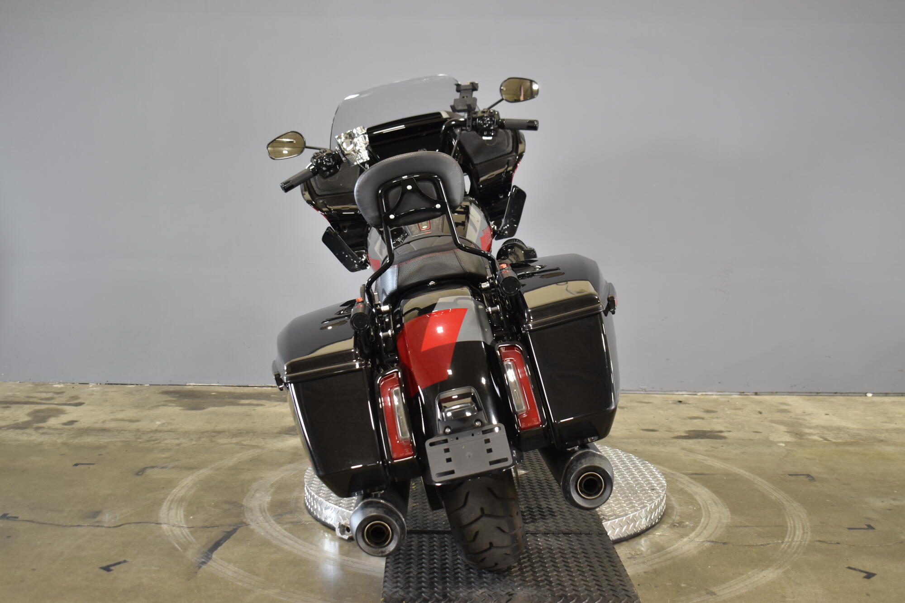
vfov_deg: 33.0
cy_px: 302
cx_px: 452
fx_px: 1018
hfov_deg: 47.9
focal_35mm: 40
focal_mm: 27
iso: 400
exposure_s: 1/15
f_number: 4
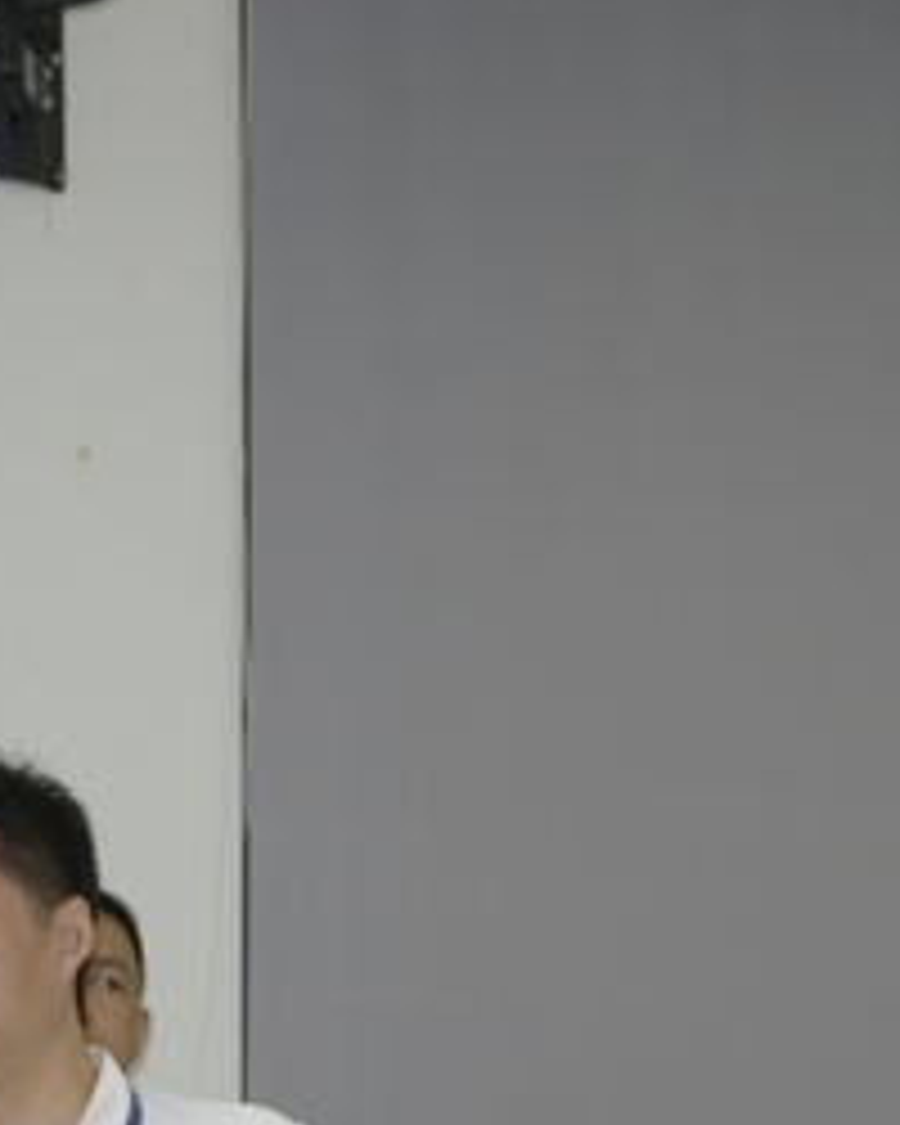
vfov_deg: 13.2
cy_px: 1141
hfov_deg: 10.7
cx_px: 832
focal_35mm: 144
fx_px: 4795
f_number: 4.2
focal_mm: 48
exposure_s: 1/50
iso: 400
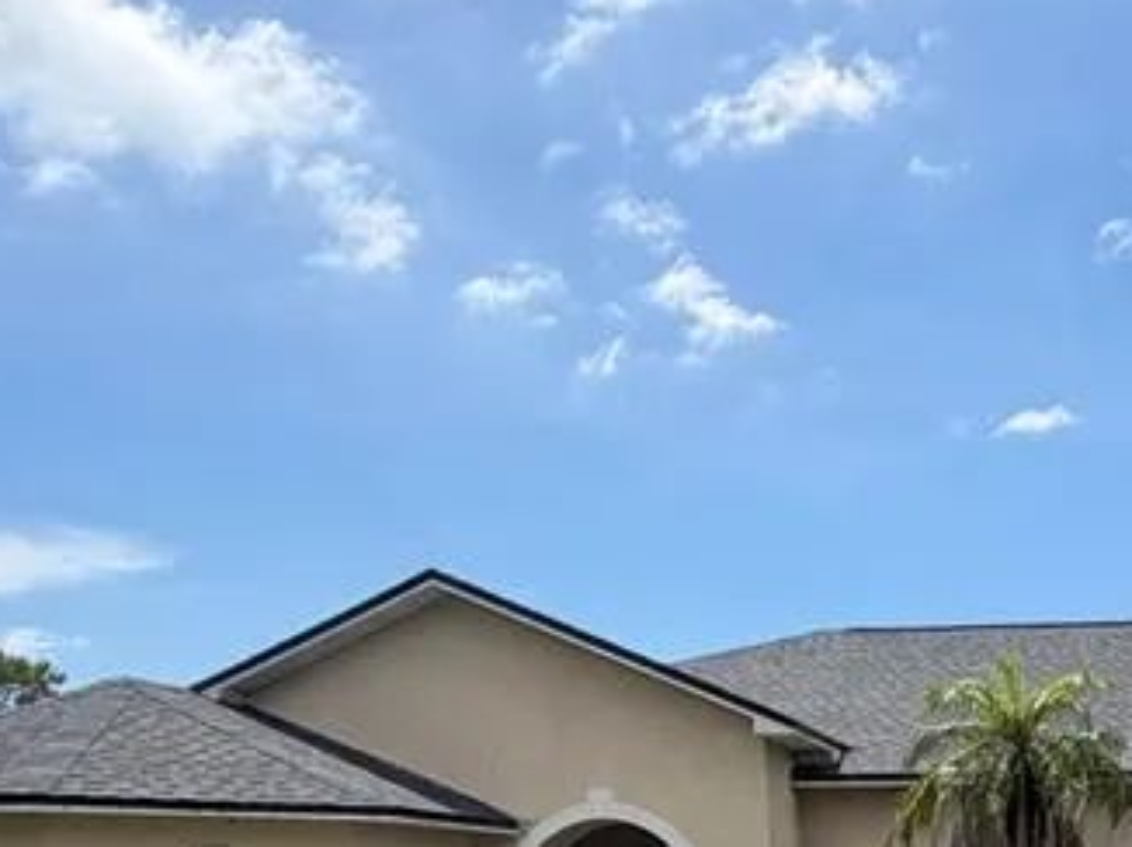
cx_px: 1035
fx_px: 1438
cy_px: 1135
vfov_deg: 27.0
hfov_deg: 39.6
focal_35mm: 44
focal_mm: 2.22
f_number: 2.2
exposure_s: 1/928
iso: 20
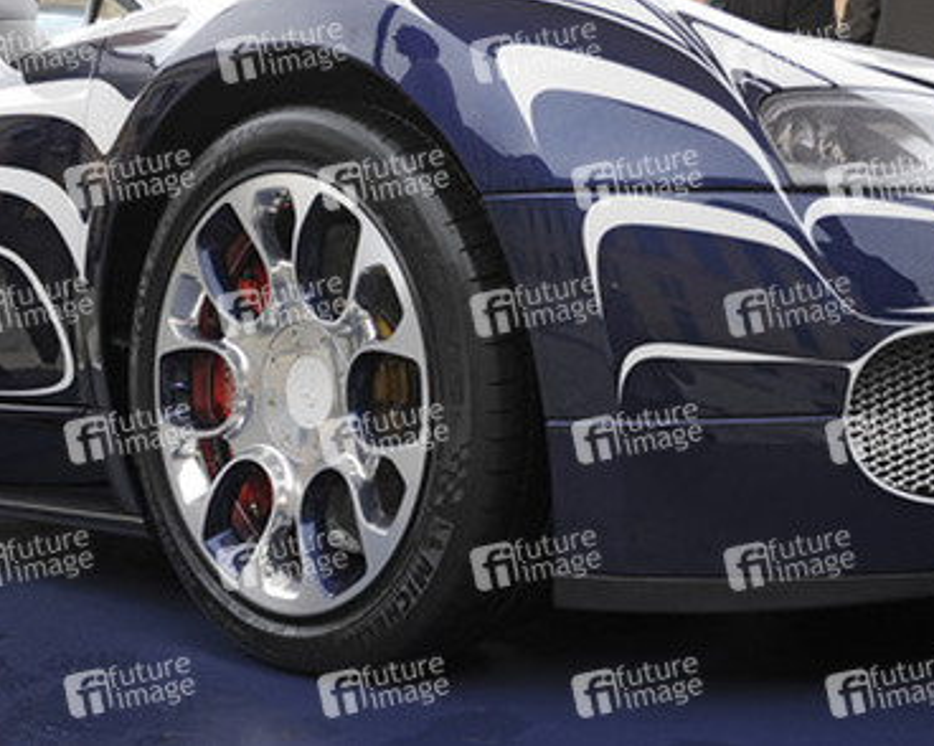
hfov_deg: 40.1
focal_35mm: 46
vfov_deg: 32.7
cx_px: 570
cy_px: 370
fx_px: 1271
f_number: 8
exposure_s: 1/200
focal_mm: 40
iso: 400
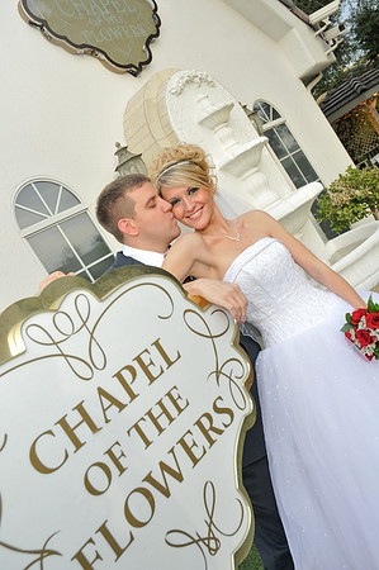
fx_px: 570
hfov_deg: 36.8
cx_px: 190
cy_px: 285
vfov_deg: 53.2
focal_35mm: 36
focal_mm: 24
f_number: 5.6
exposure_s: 1/320
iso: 640
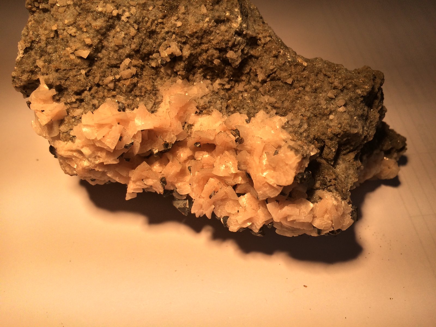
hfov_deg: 61.7
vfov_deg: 48.2
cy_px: 164
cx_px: 218
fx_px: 365
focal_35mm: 29
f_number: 2.2
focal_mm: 4.15
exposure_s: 1/604
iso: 32
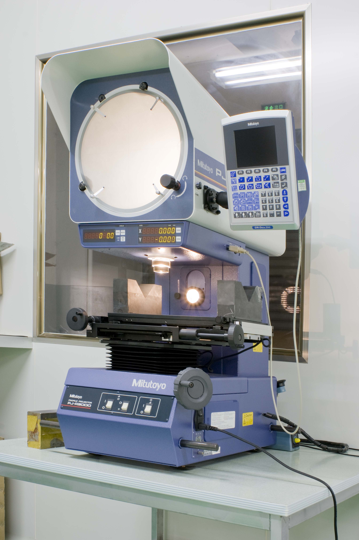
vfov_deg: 46.4
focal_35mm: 42
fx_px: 629
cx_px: 180
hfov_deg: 31.9
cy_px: 270
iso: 100
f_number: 14
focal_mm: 28
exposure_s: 2.5
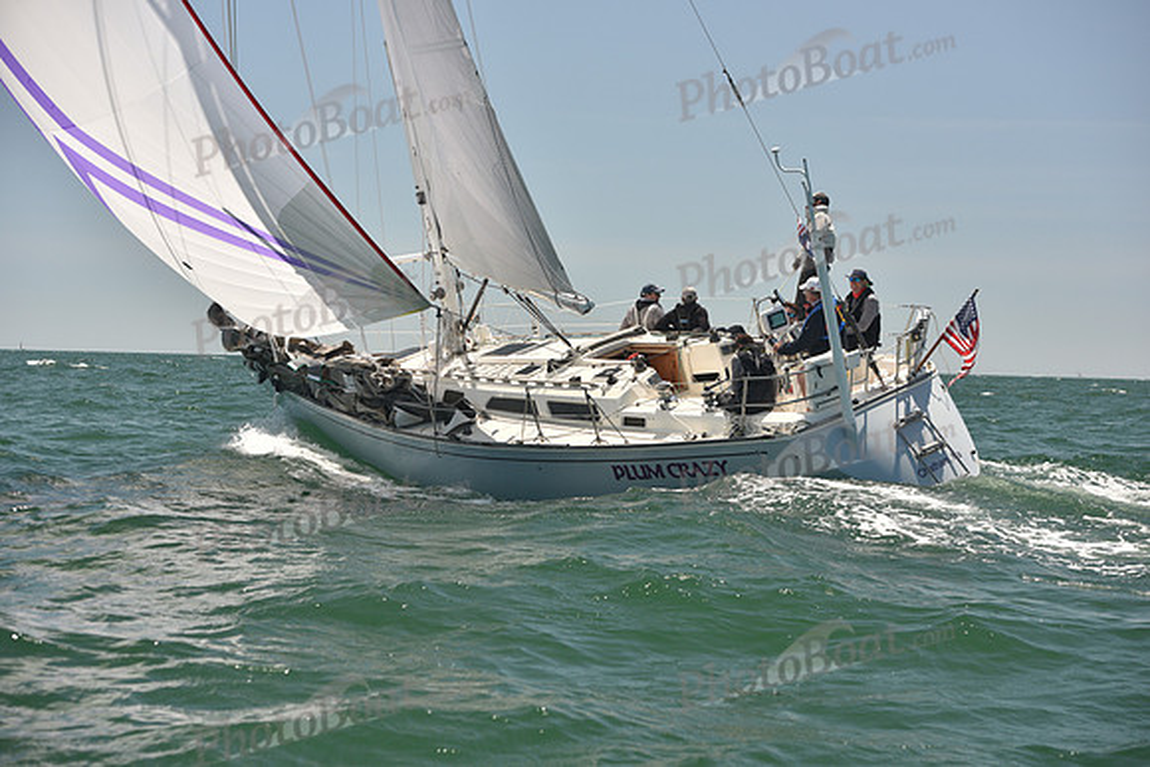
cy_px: 384
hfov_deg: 28.8
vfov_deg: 19.5
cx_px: 575
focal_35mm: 70
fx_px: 2237
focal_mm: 70
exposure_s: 1/800
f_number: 5
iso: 250
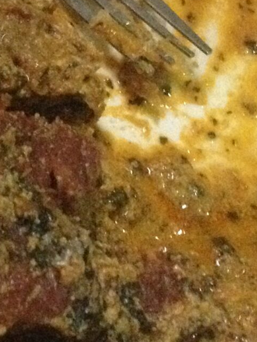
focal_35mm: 140
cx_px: -116
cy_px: 69
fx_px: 1386
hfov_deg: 10.3
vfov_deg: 14.0
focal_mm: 4.28
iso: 800
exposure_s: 1/15
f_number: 2.4
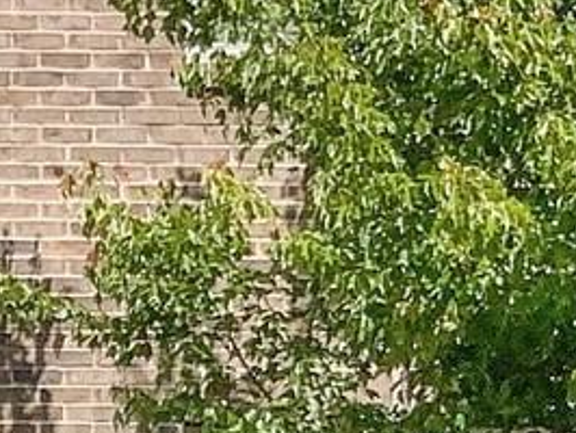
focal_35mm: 223
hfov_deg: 7.5
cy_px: 206
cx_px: -1323
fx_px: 3714
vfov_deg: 6.7
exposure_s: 1/2200
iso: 16
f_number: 1.8
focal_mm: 3
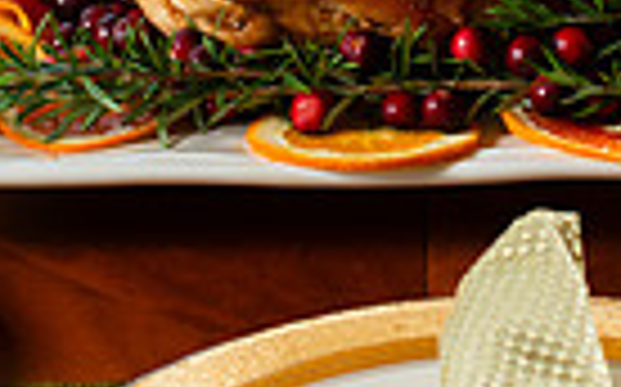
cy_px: -218
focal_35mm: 220
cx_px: 540
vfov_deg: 5.9
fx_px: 3720
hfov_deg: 9.5
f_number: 4
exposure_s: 1/250
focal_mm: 50
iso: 200
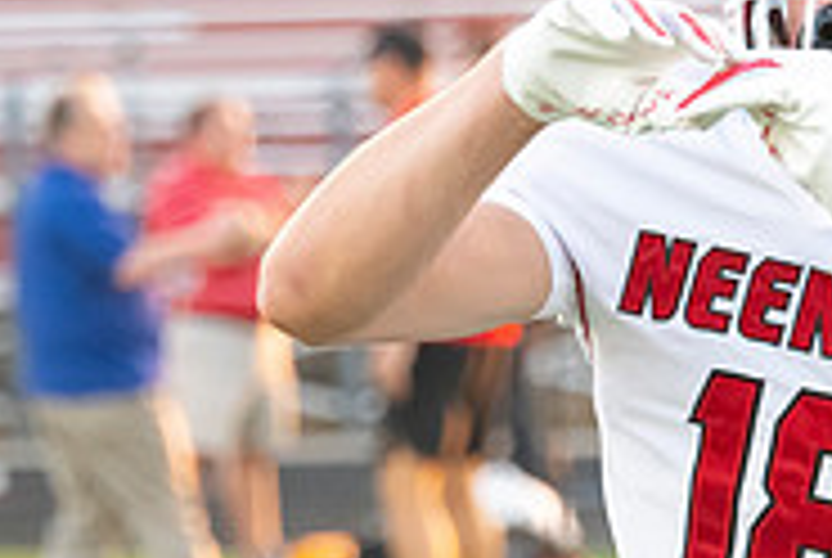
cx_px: 648
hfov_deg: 3.6
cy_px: 443
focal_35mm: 564
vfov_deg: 2.4
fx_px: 13055
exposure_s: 1/800
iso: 4000
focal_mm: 180
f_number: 5.6
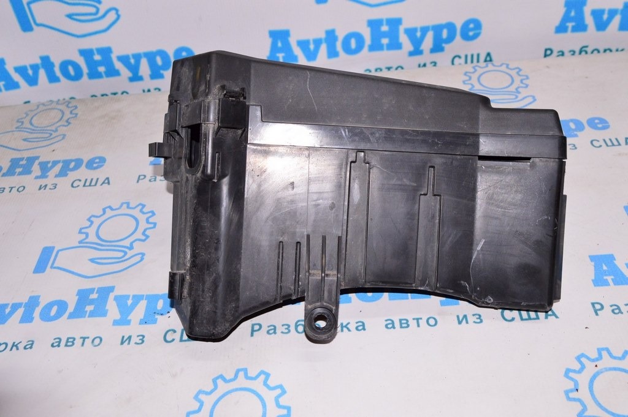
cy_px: 208
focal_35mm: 38
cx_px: 314
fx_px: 654
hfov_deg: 51.3
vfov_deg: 35.4
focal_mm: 25
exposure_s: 1/200
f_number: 8
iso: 1600
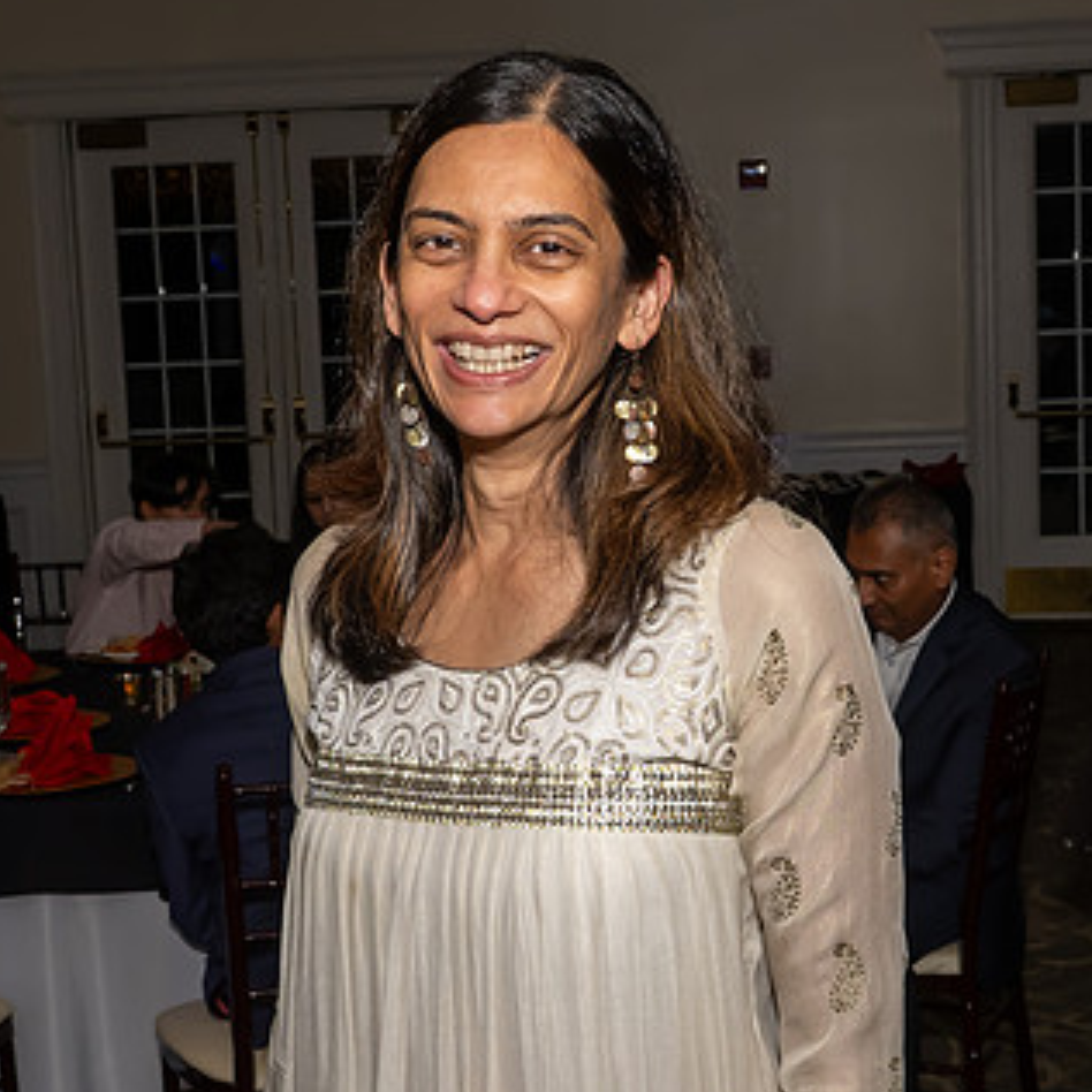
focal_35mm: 63
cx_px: 633
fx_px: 2248
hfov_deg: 27.3
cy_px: 610
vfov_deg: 27.3
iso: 640
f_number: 7.1
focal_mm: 19
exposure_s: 1/250
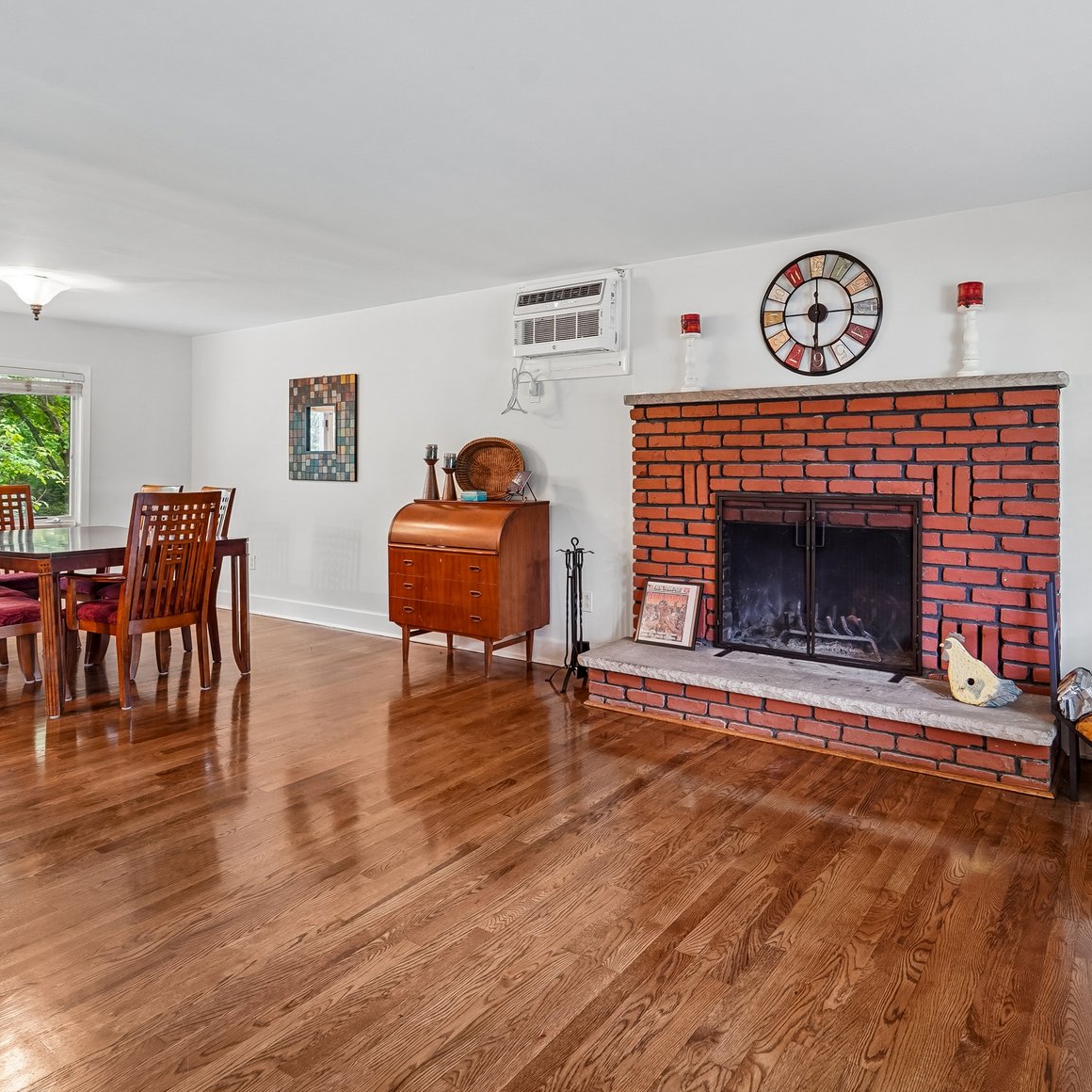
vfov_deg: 71.9
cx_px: 588
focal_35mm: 21
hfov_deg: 72.0
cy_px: 478
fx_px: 749
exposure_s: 1/1.67
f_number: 8
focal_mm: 14
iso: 400
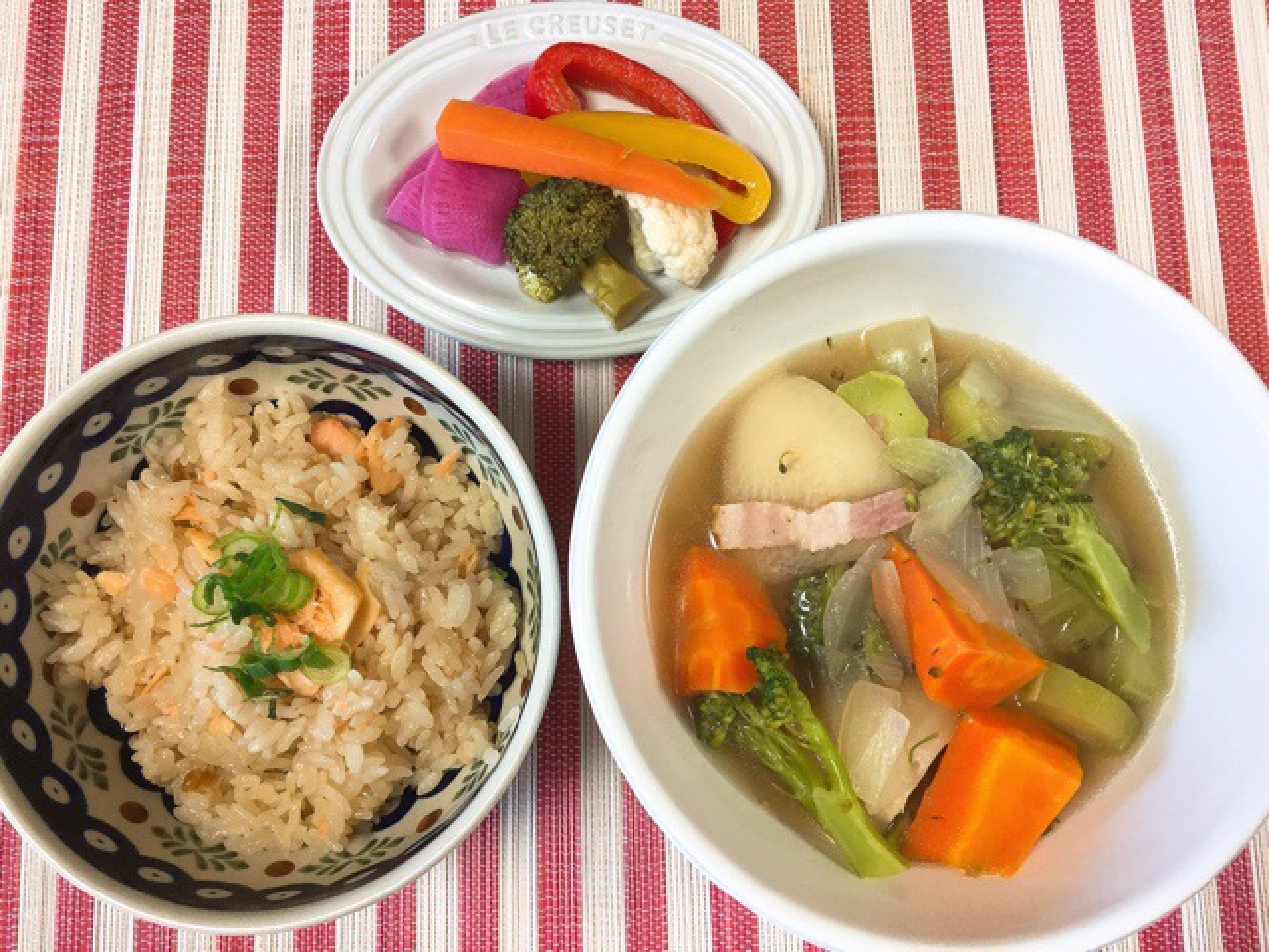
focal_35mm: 31
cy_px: 476
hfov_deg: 58.4
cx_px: 634
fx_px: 1136
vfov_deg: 45.4
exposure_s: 1/30
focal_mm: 3.3
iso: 50
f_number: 2.4
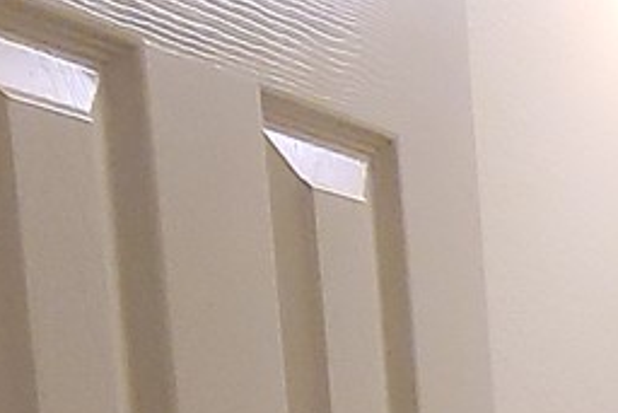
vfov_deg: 11.6
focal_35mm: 108
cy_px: 792
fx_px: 1855
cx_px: 1337
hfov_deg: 14.6
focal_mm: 2.2
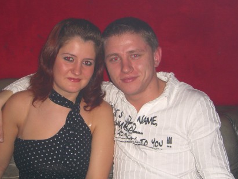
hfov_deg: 28.9
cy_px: 93
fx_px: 461
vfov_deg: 21.9
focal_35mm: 67
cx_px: 91
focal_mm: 9.5
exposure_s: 1/60
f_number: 3.1
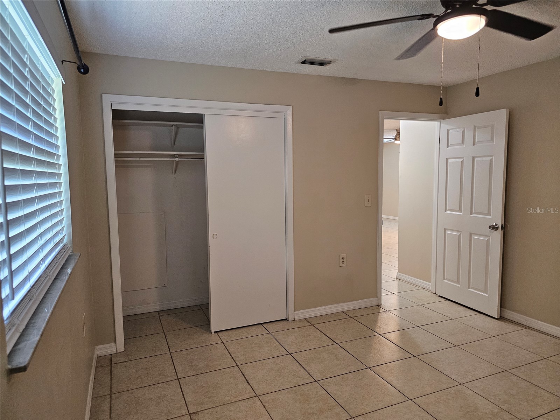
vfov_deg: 58.9
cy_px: 210
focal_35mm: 23
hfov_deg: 73.9
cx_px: 280
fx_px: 372
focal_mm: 6.3
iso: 640
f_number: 1.7
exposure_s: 1/120
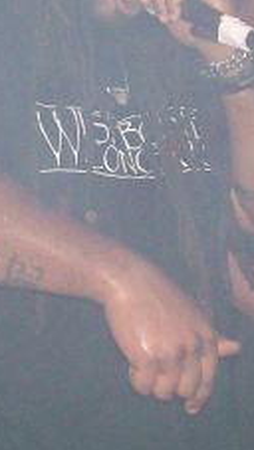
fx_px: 1649
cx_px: -44
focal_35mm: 138
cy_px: 163
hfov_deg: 8.7
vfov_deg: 15.5
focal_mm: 6
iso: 140
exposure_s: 1/64
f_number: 2.7
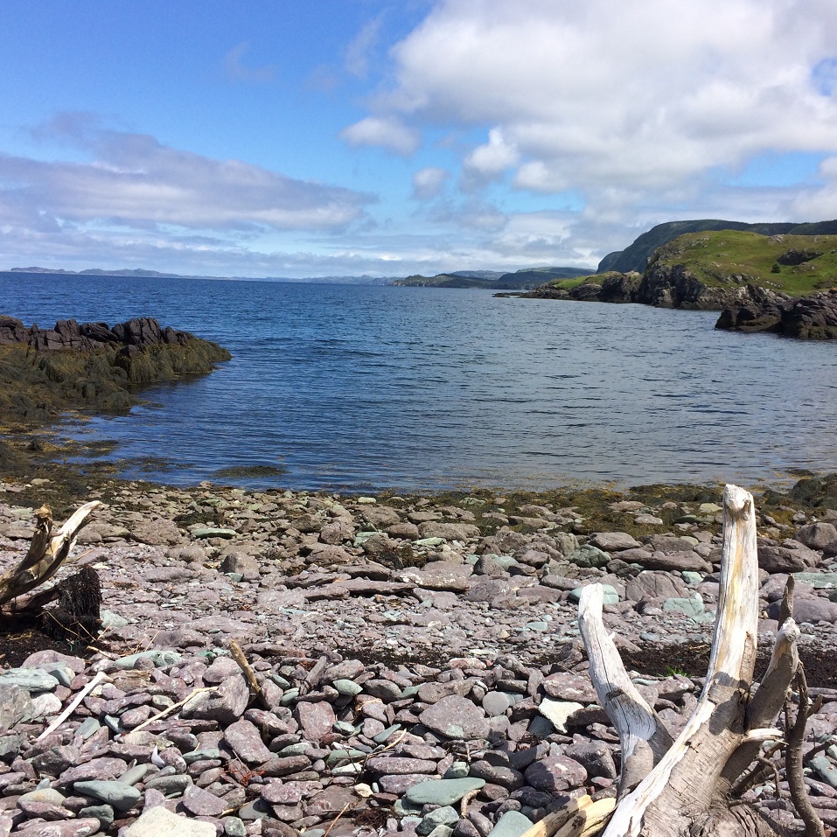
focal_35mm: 35
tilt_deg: -8.0
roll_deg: -1.1
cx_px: 476
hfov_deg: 47.1
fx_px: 957
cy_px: 428
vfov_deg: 47.2
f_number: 2.2
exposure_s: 1/2564
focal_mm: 4.15
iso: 32
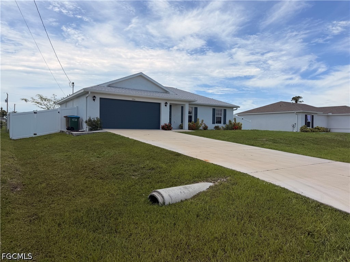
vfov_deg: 56.8
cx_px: 175
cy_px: 131
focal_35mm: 24
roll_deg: +0.0
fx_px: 243
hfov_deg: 71.6
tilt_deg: -1.1
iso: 80
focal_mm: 6.76
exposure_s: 1/8130
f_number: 1.78
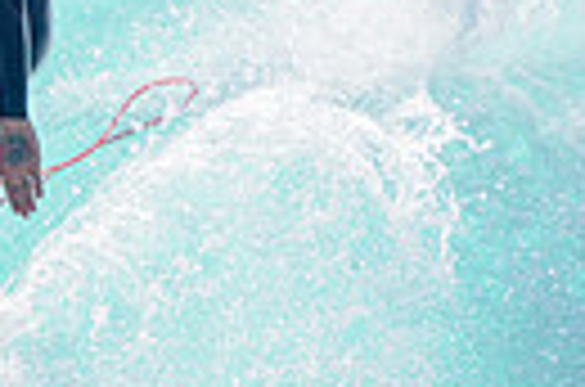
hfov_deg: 0.8
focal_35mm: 2745
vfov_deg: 0.5
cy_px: 308
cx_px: -483
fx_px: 44497
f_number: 5.6
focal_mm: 500
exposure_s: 1/2000
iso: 140
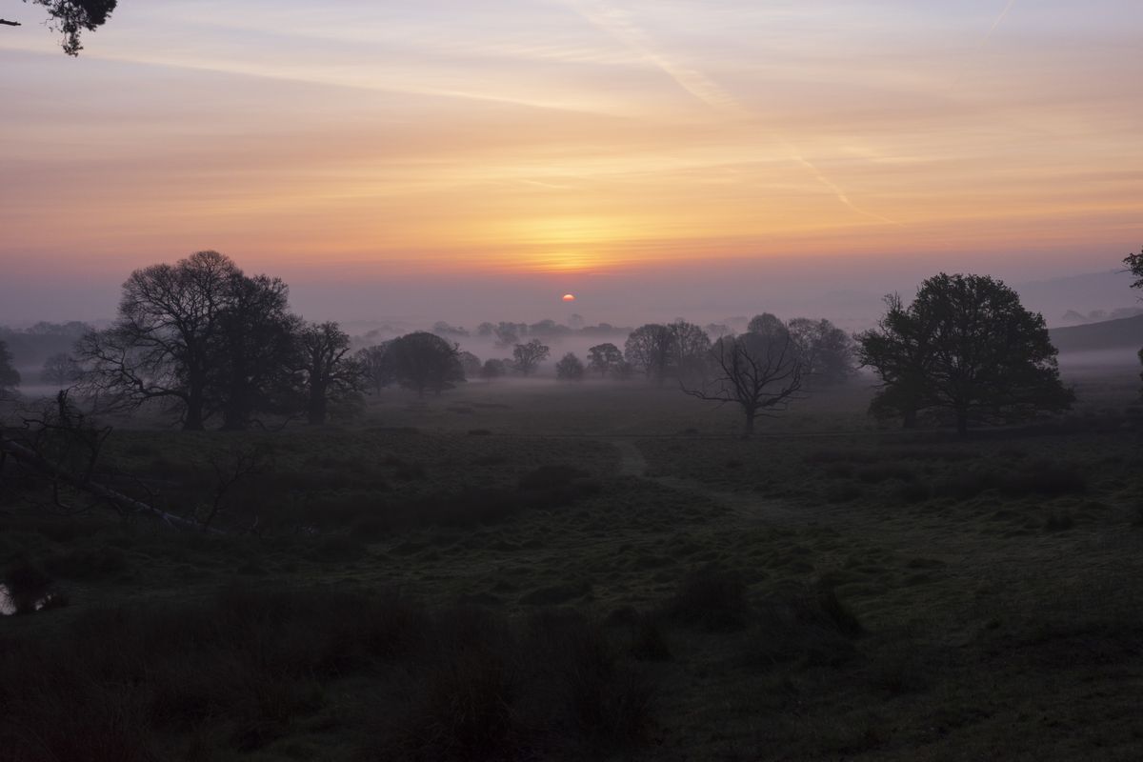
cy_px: 381
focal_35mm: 40
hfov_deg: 48.5
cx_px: 572
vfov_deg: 33.4
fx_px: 1270
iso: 320
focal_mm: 26
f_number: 10
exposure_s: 1/20
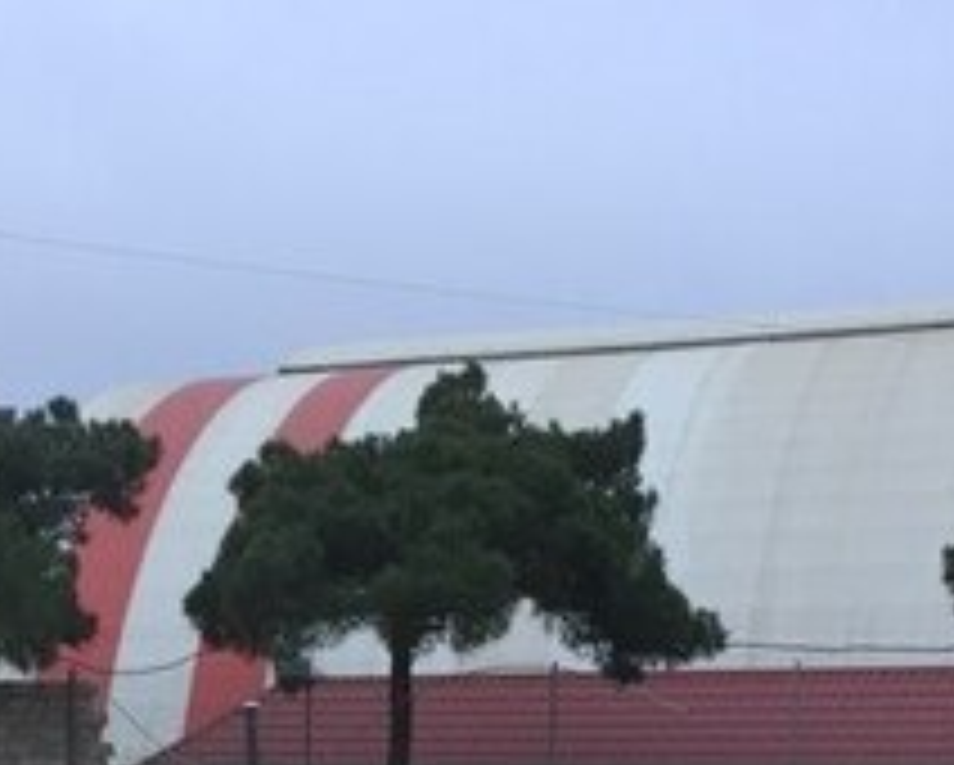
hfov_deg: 21.4
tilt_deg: -8.0
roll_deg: +0.4
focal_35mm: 88
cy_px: 1100
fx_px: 2487
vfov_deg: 16.2
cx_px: 158
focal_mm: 4.15
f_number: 2.2
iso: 32
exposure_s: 1/33
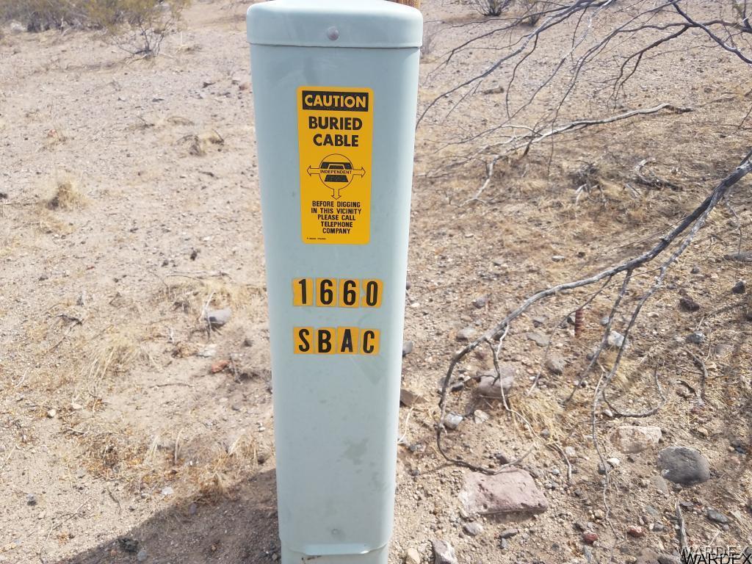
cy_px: 282
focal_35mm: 26
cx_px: 376
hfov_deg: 67.3
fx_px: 565
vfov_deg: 53.1
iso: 40
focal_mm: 4.2
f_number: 1.7
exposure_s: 1/1052
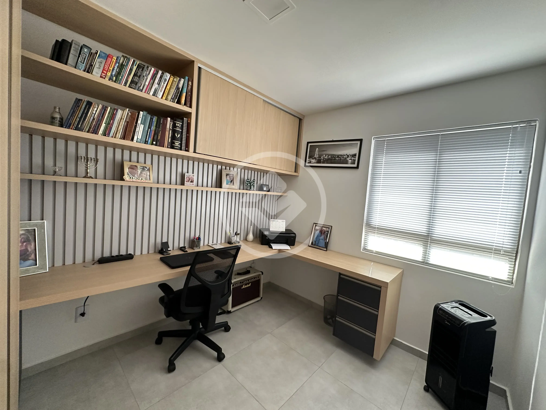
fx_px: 221
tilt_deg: -1.8
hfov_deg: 102.1
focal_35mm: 14
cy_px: 205
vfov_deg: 85.7
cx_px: 273
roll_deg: -5.1
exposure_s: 1/120
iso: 250
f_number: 2.2
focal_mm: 2.22
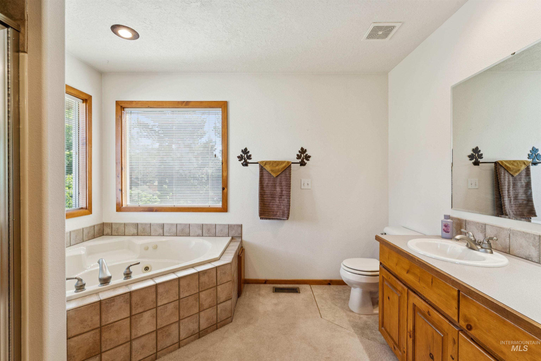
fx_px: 236
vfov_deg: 74.8
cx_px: 270
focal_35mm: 16
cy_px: 180
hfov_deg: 97.8
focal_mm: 15.7
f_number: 13
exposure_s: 1/13
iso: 400
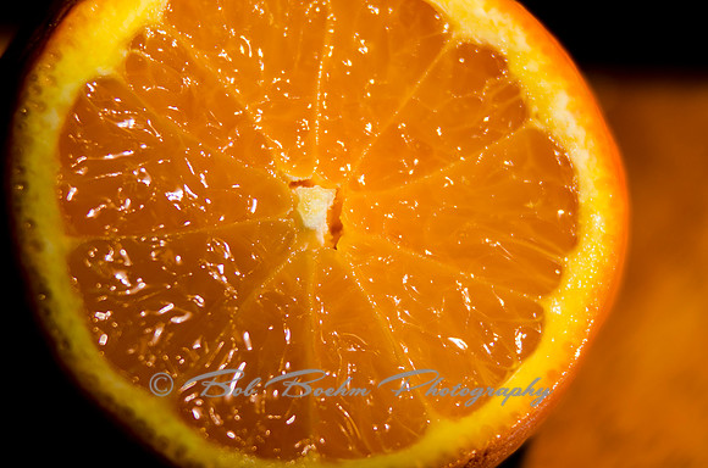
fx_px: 5887
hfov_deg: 6.9
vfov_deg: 4.6
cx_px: 354
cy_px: 234
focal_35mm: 300
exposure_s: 1/320
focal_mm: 200
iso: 200
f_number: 4
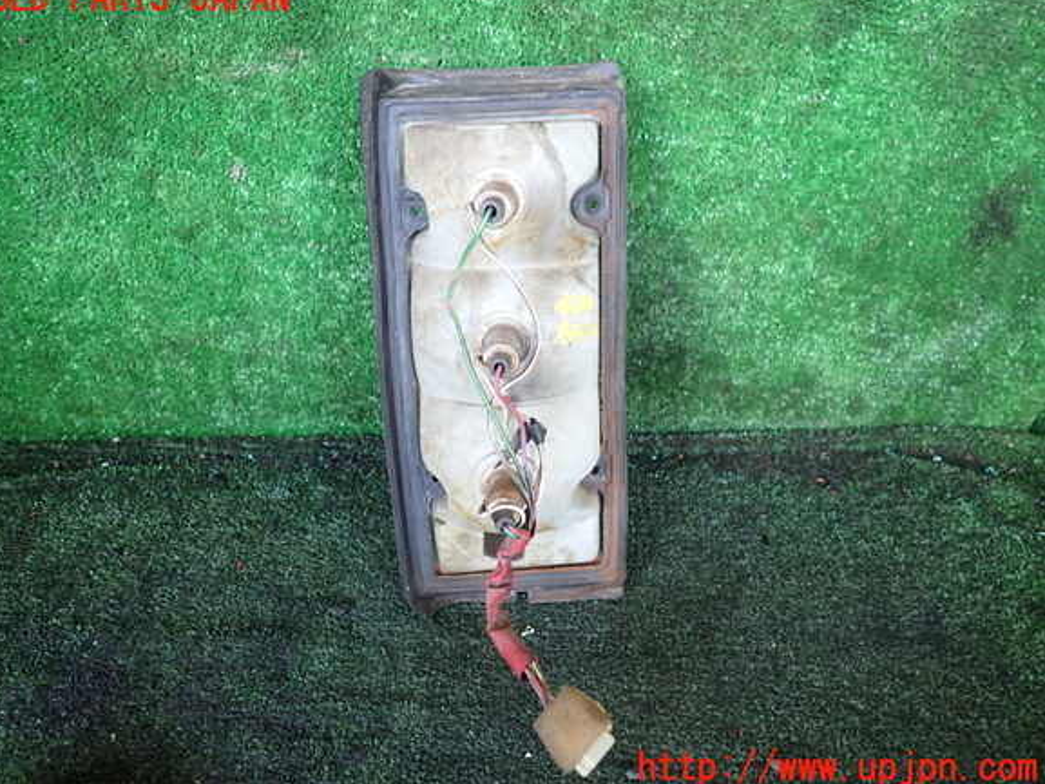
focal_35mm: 26
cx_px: 503
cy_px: 384
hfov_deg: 67.3
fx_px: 785
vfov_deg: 53.1
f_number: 2
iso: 200
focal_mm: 4.5
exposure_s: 1/50
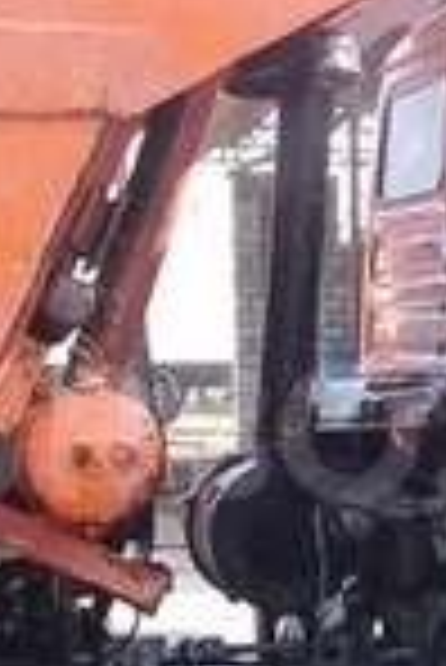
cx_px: 261
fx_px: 2002
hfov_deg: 12.7
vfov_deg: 18.9
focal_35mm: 108
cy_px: 432
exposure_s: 1/266
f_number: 2.2
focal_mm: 3.3
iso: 50
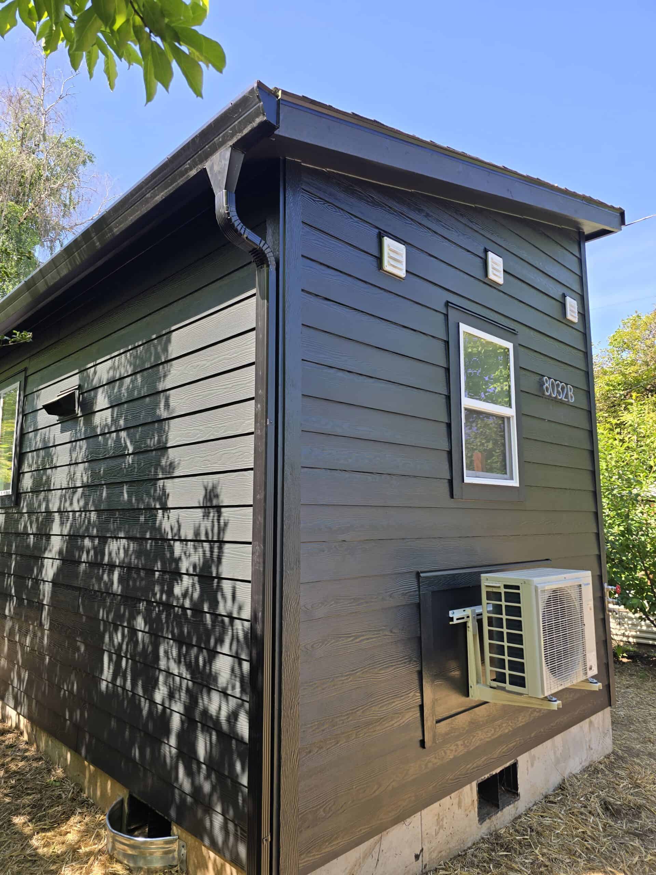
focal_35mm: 23
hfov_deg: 58.9
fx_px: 581
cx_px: 328
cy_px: 438
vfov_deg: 73.9
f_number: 1.7
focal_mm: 6.3
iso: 12
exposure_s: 1/180
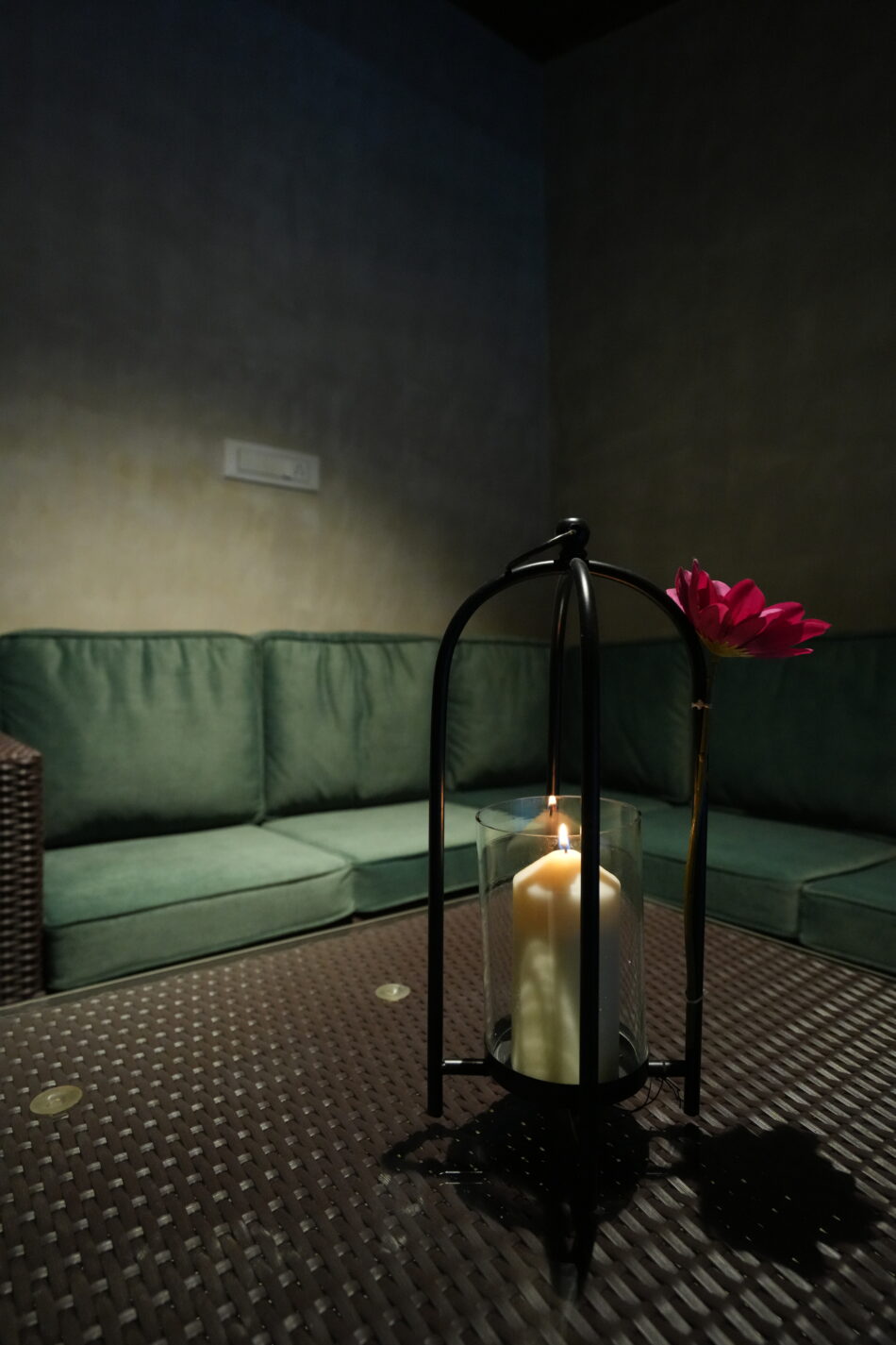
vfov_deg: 86.9
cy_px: 672
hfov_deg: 64.6
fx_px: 709
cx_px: 448
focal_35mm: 19
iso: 5000
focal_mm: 19
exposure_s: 1/100
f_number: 4
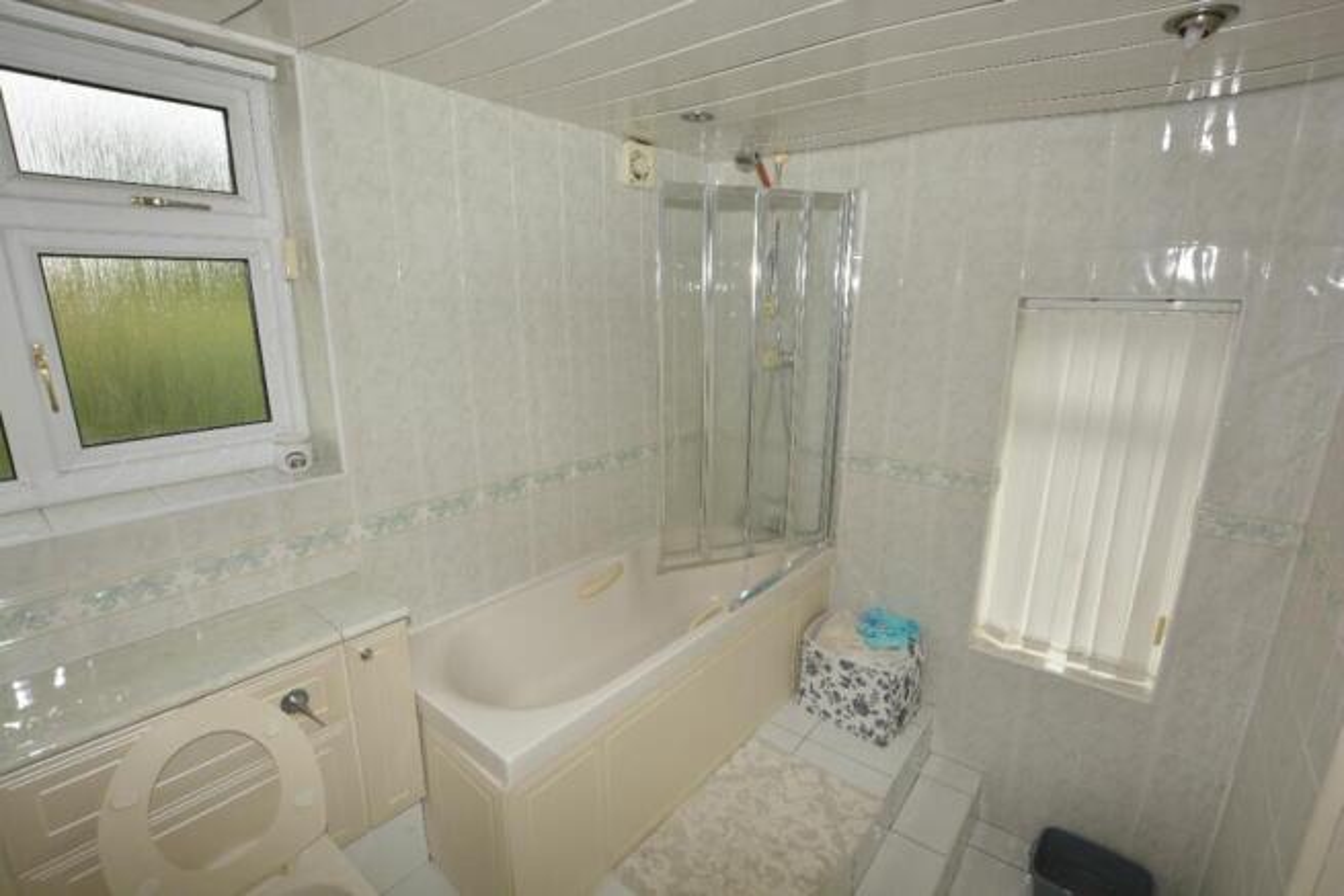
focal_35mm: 16
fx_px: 616
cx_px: 672
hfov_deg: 95.0
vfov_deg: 72.1
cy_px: 448
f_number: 5.6
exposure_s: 1/125
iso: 200
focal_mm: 11
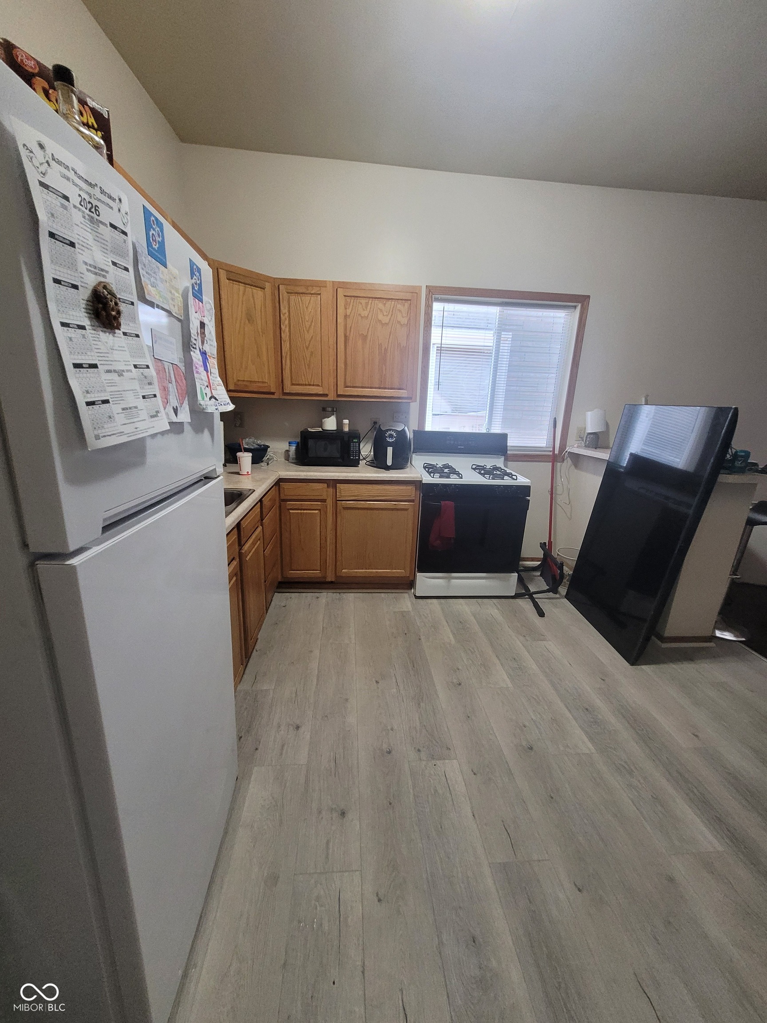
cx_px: 384
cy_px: 512
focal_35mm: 13
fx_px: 384
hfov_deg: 89.9
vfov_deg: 106.2
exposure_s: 1/60
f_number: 2.2
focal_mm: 1.74
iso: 400
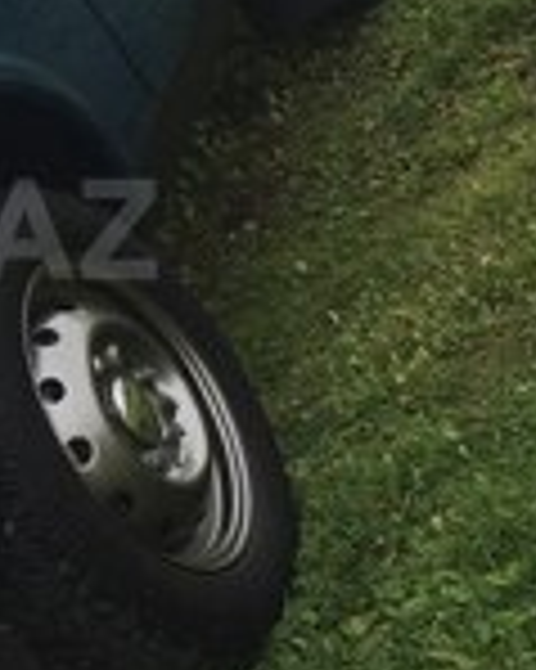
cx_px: -189
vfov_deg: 20.3
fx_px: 1866
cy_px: 229
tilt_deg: -5.6
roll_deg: +36.9
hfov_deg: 15.4
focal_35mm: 94
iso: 32
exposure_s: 1/706
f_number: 2.2
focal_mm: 4.15
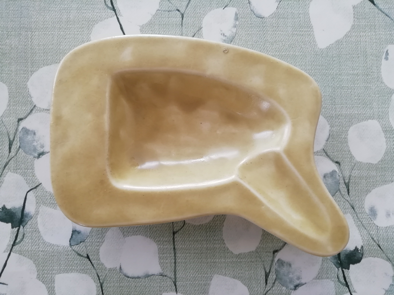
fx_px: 296
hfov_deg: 67.3
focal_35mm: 26
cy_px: 148
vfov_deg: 53.1
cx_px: 197
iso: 64
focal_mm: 3.21
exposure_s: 1/50
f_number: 2.2
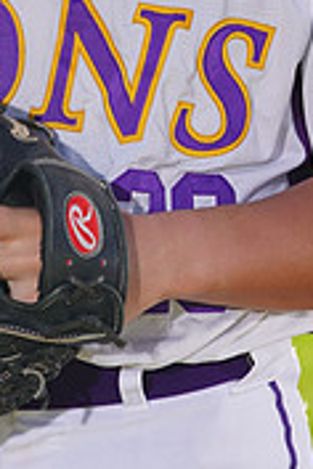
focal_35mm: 666
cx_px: 81
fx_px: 8685
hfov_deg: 2.1
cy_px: -114
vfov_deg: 3.1
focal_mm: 203
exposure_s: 1/250
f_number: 8
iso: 100
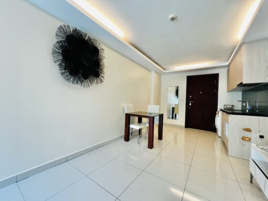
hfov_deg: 106.2
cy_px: 100
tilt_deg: +0.3
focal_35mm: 13
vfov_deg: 89.9
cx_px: 134
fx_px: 101
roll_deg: -2.0
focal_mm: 1.57
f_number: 1.8
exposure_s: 1/100
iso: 160
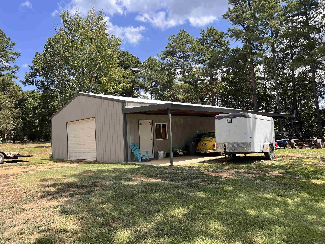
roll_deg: +1.2
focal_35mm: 26
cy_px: 122
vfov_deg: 53.1
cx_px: 162
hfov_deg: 67.3
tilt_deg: +6.2
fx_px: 244
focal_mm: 5.7
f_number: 1.5
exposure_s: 1/1645
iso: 50
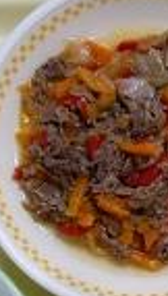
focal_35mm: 73
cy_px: 257
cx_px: 164
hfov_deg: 16.3
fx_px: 575
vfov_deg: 28.0
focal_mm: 4.3
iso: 320
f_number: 2.2
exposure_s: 1/60
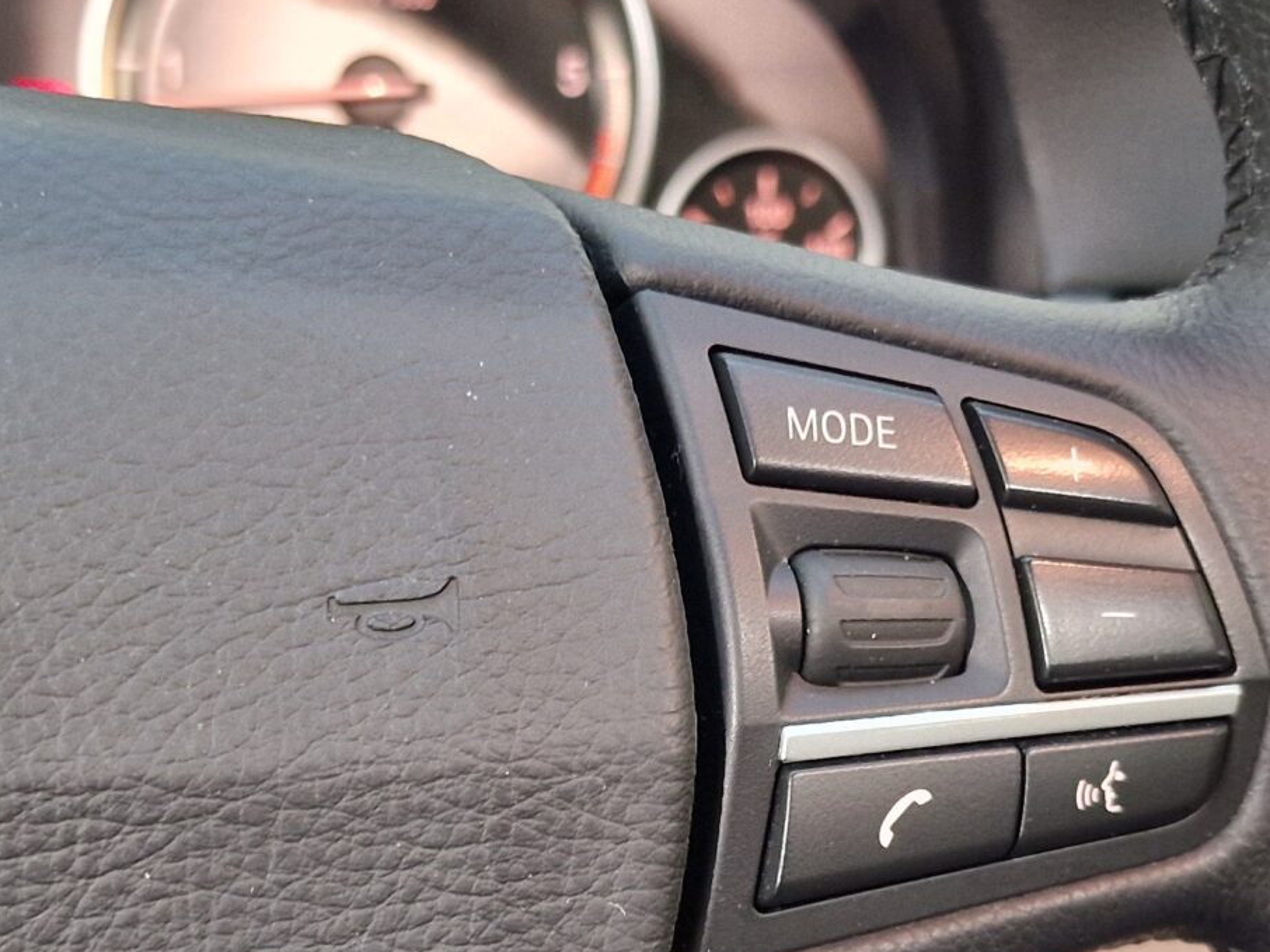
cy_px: 697
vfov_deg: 22.4
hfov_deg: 29.8
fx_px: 2384
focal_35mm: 65
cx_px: 622
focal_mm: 6.4
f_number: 1.8
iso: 320
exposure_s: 1/33
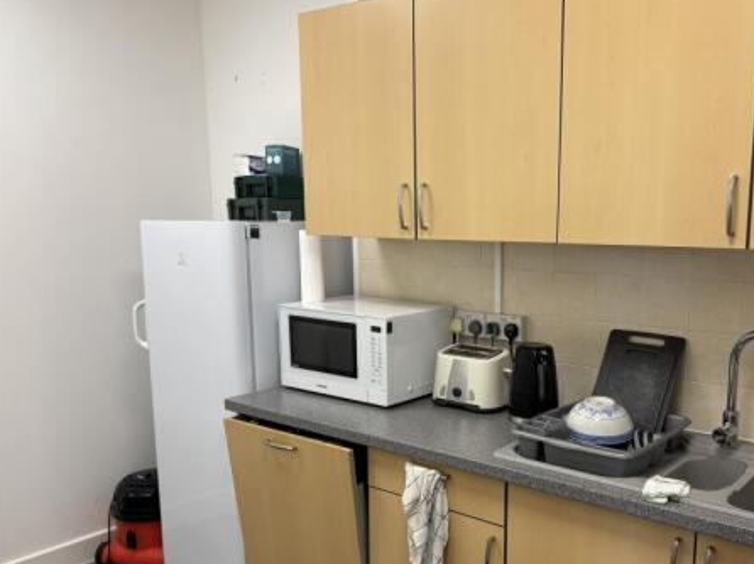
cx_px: 467
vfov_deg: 41.5
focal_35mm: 34
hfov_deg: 53.4
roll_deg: -0.5
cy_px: 344
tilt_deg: -10.6
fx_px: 740
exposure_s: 1/100
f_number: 1.6
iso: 125
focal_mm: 5.96
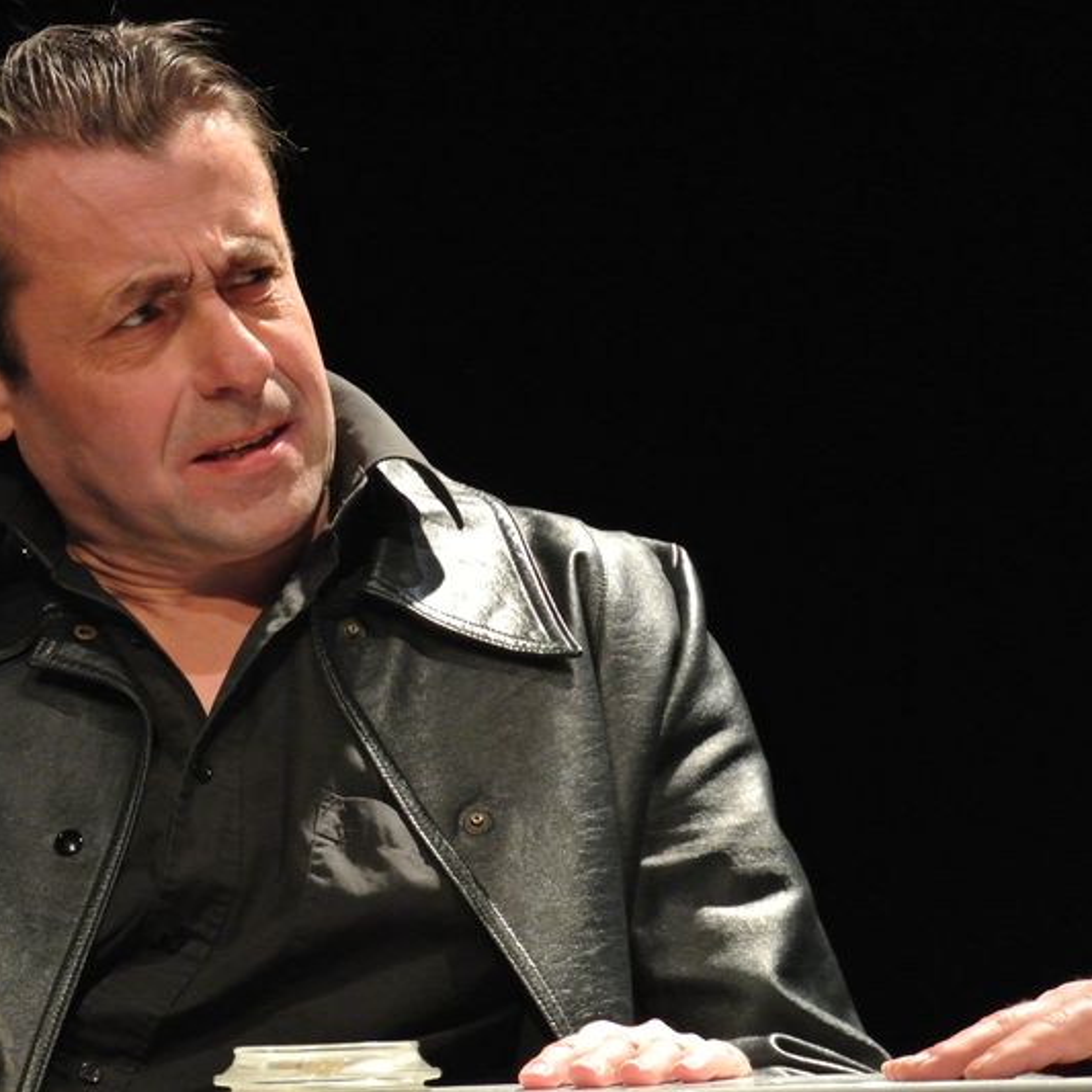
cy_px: 546
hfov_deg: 5.4
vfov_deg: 5.4
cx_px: 344
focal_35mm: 322
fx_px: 11492
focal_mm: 93.5
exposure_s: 1/80
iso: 2800
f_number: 5.3
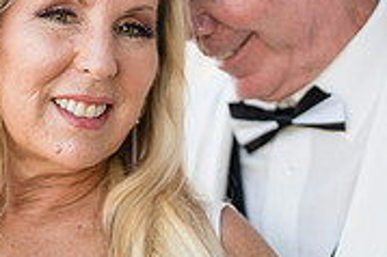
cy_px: 213
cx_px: 149
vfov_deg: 8.4
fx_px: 1740
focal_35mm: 162
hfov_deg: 12.7
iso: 125
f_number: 1.2
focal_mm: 50
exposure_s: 1/1600
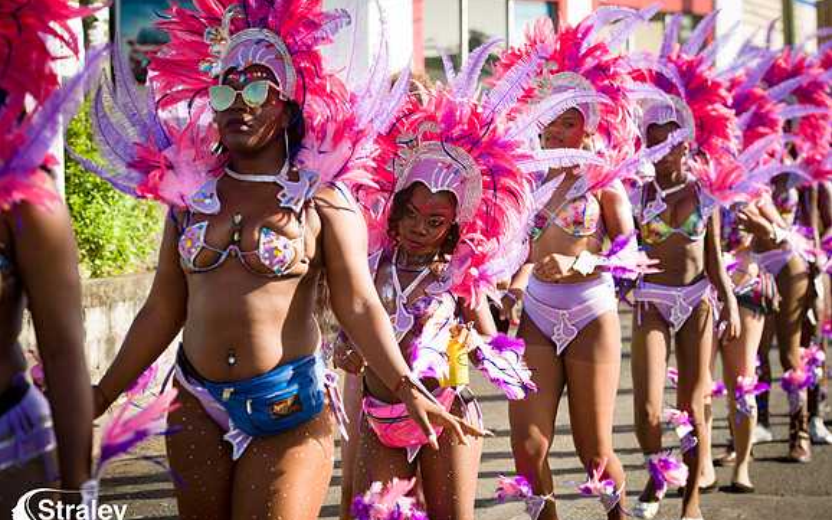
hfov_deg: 22.6
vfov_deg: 14.2
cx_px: 416
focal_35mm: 92
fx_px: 2086
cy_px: 275
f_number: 5.6
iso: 100
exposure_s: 1/200
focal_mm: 90
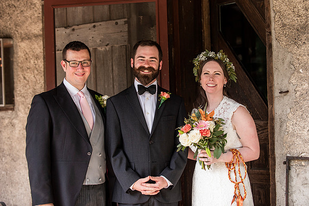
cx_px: 165
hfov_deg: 23.7
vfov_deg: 16.0
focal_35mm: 86
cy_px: 96
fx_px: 735
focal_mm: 80
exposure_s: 1/400
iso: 400
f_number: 3.5
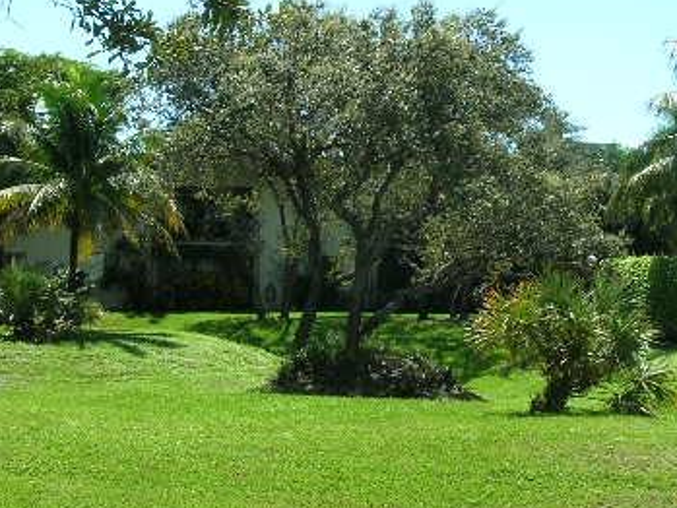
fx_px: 1506
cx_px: 402
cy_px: 256
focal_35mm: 77
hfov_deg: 25.3
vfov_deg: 19.1
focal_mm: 7
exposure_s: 1/166
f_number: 5.2
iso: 50
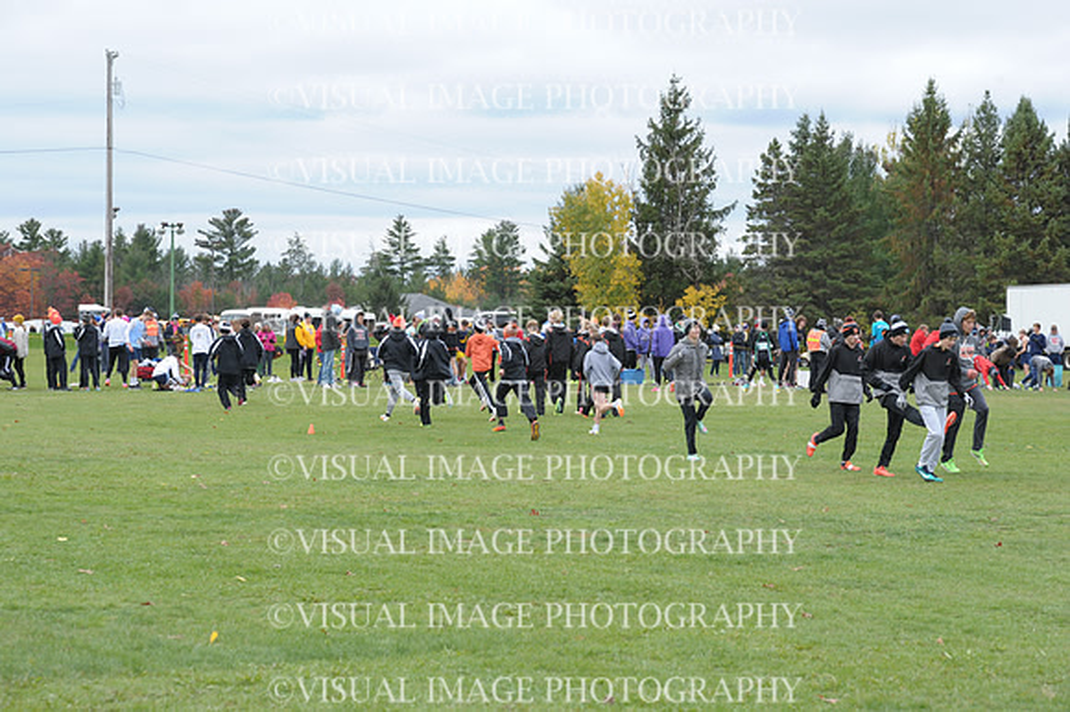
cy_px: 356
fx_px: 2911
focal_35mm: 98
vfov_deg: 13.9
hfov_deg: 20.8
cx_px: 535
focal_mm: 98
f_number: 6.3
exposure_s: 1/800
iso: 1000
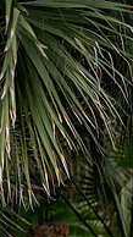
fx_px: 1450
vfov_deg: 9.2
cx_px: 161
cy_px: 274
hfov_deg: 5.2
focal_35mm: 231
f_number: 2.8
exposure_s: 1/1000
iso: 200
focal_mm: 95
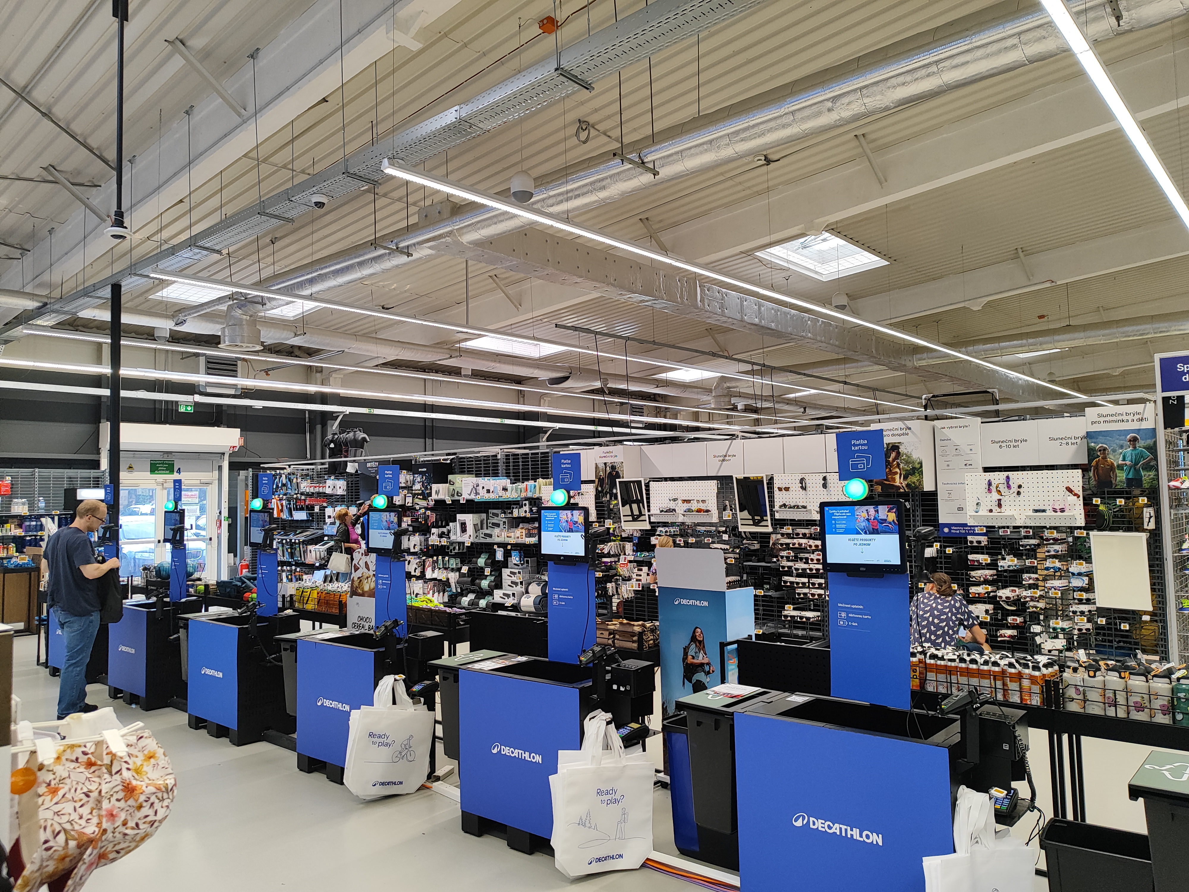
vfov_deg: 56.8
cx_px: 594
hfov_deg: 71.6
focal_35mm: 24
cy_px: 446
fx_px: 824
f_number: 1.89
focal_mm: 5.89
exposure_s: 1/100
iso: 329
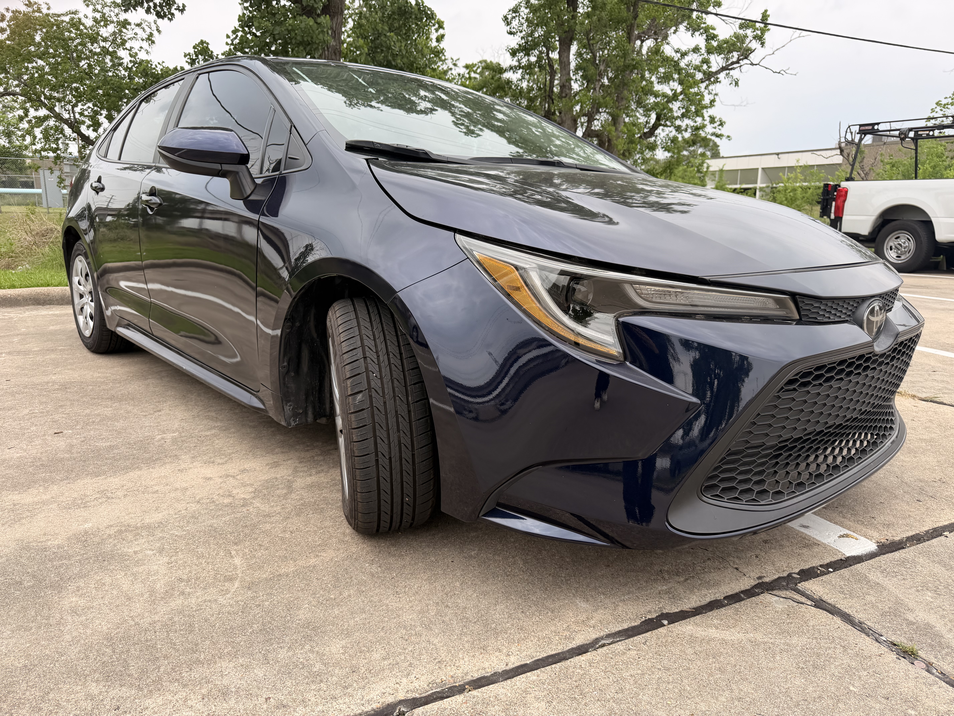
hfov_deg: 71.6
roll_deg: -1.1
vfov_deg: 56.8
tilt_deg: -13.8
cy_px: 358
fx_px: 661
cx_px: 477
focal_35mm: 24
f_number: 1.78
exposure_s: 1/2370
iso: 80
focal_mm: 6.76
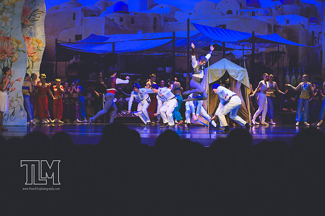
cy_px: 108
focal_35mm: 105
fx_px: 947
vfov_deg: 13.0
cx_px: 162
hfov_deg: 19.5
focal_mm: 70
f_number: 2.8
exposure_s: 1/500
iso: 2200
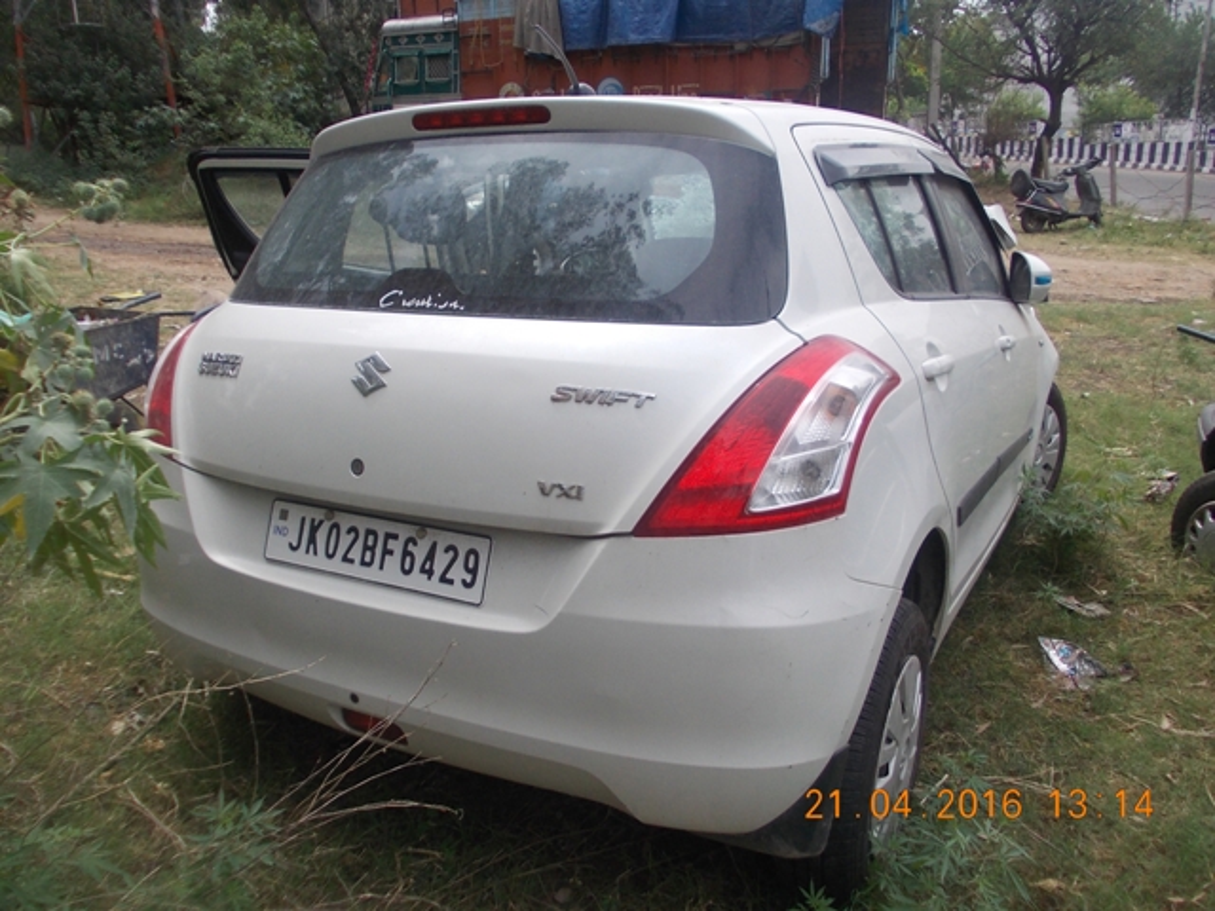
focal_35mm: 28
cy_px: 456
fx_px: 983
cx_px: 608
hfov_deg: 63.4
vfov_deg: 49.7
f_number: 5.4
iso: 80
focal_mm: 4
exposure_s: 1/200
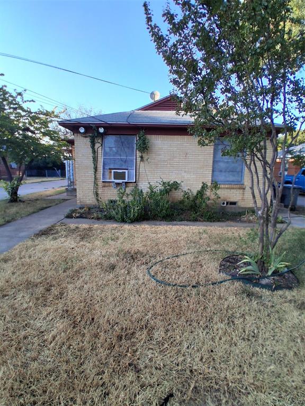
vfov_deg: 91.0
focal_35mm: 17
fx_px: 200
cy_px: 203
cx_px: 152
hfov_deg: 74.7
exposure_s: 1/283
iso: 50
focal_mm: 1.4
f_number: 2.2
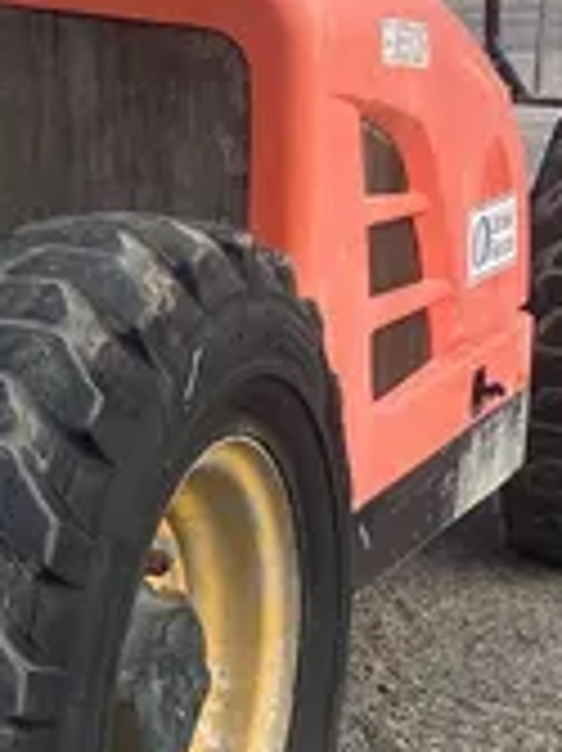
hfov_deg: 12.2
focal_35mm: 114
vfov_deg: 17.3
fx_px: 2471
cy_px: 399
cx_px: -333
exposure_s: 1/702
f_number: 1.8
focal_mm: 4.25
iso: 32
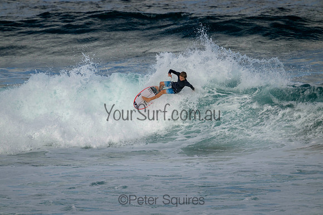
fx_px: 7179
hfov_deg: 2.6
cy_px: 108
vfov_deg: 1.7
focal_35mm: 800
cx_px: 162
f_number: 11
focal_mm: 800
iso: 720
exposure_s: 1/1600
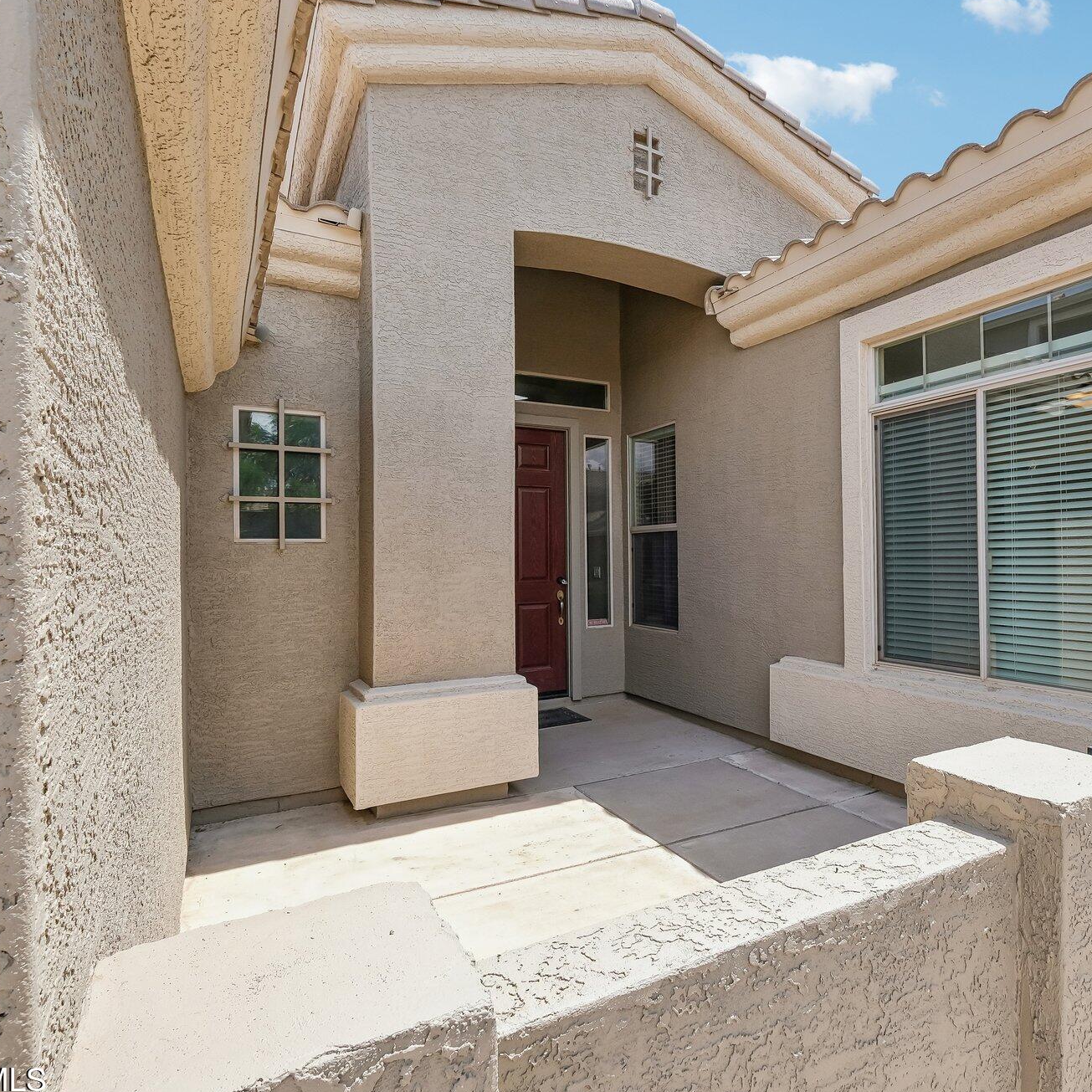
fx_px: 714
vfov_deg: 74.8
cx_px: 710
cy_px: 561
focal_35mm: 20
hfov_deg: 73.0
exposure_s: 1/320
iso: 400
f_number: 8
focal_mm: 10
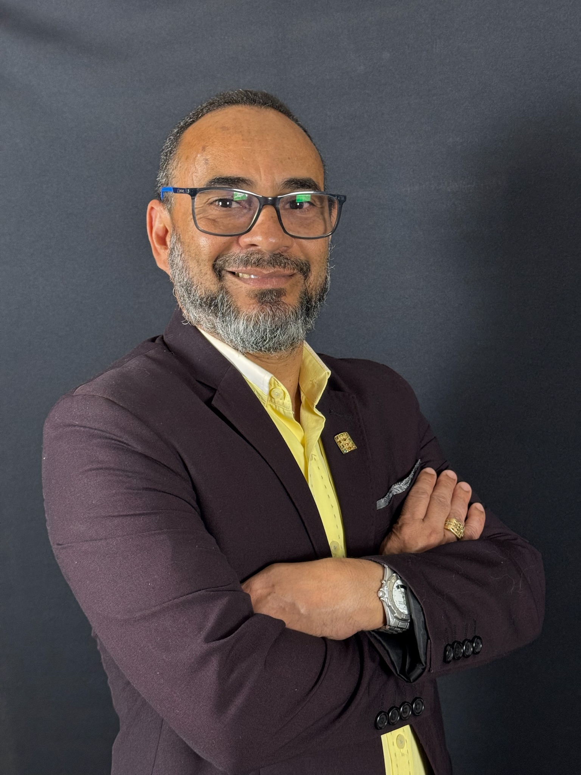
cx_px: 290
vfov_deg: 39.7
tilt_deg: -8.1
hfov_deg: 30.3
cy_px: 388
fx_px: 1074
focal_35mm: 48
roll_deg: +0.8
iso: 200
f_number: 1.78
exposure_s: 1/60
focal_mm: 6.76
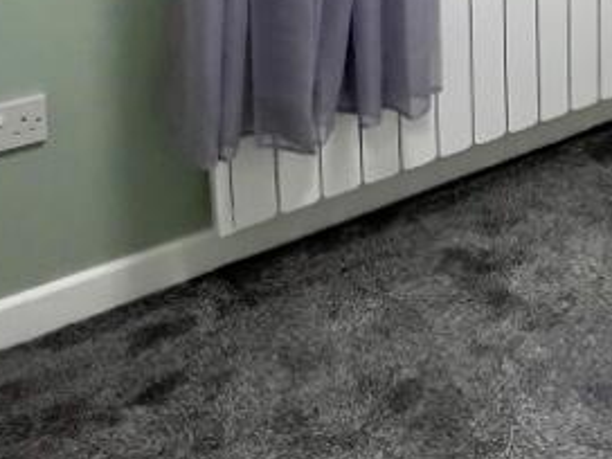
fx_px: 866
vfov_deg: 22.5
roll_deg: -0.4
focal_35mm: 49
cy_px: -284
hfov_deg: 30.6
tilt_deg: -6.4
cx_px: 794
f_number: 1.8
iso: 250
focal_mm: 1.57
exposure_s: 1/100
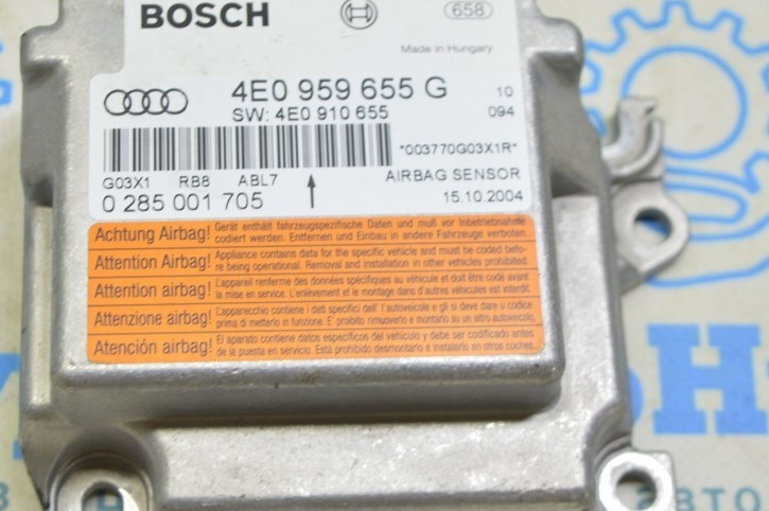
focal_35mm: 89
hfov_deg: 22.8
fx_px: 1899
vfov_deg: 15.3
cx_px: 290
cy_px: 228
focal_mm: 42
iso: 400
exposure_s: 1/20
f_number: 5.6
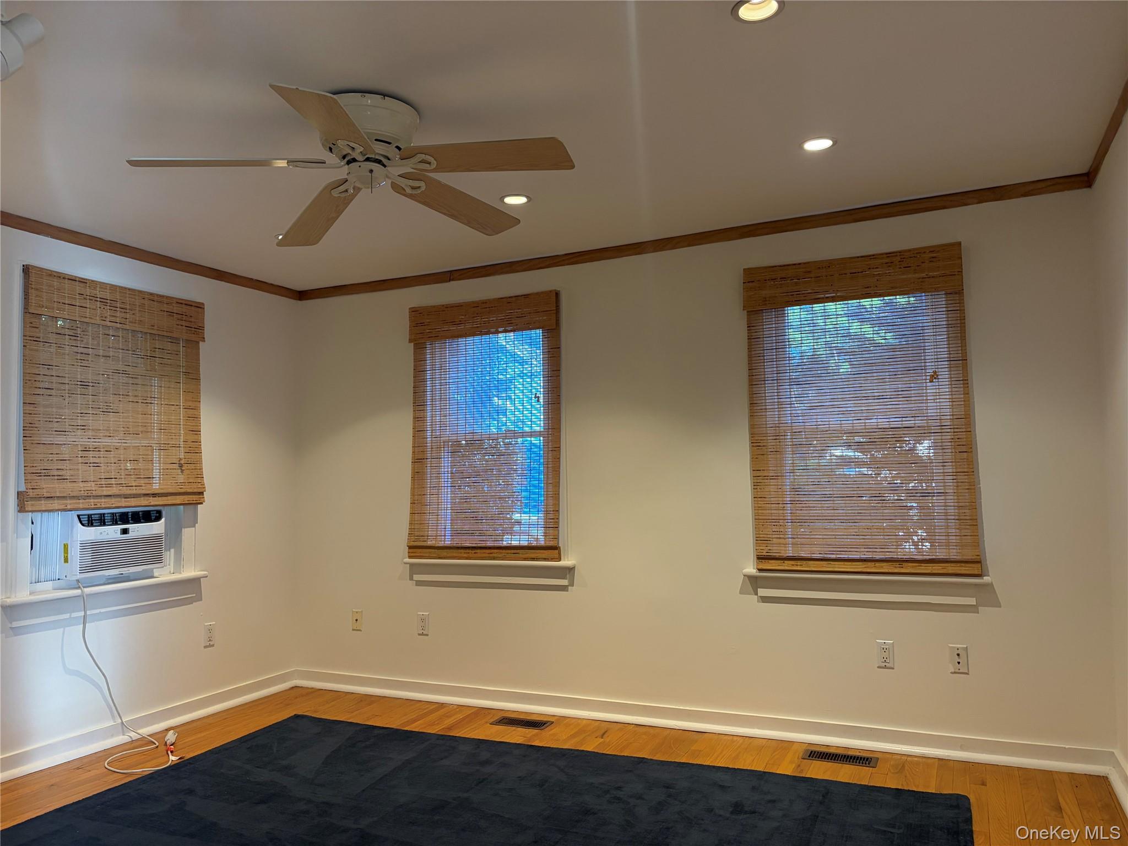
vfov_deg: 53.1
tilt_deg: +4.2
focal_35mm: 26
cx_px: 564
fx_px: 847
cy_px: 423
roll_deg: +0.7
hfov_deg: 67.3
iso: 160
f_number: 1.6
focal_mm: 5.96
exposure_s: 1/60
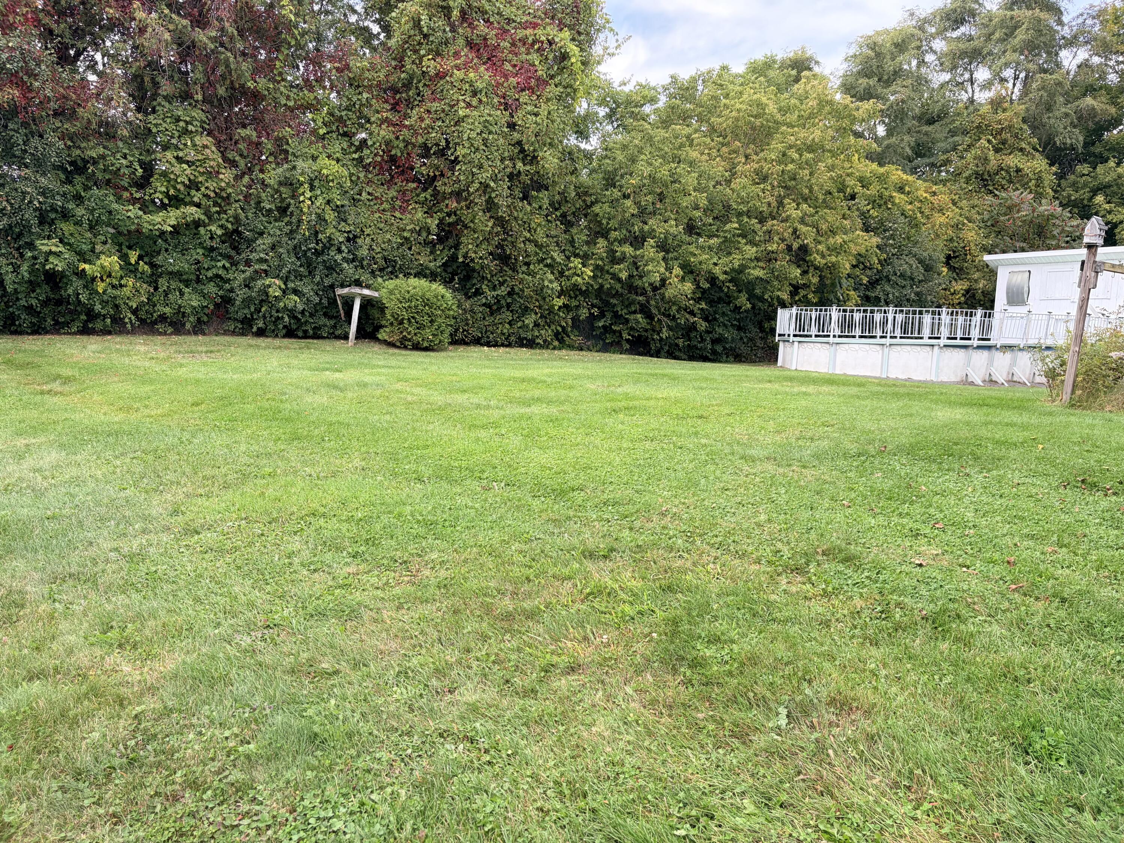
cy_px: 422
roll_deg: -0.8
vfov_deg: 53.1
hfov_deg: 67.3
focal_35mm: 26
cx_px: 562
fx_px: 844
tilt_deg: -5.6
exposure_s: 1/319
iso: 50
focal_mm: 5.96
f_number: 1.6
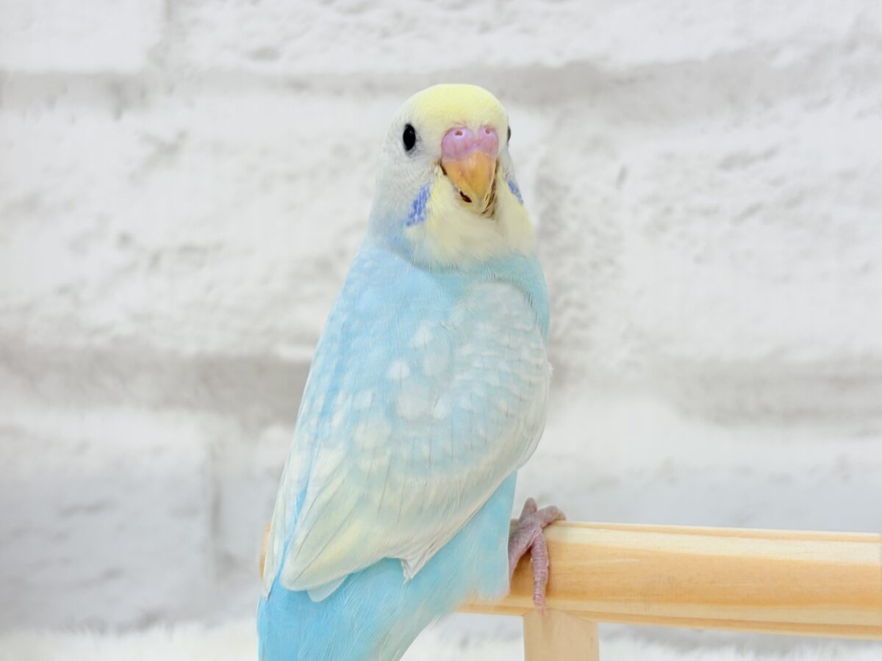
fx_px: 1325
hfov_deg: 36.8
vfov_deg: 28.0
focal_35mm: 52
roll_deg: +1.6
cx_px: 441
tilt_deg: -4.5
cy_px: 330
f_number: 1.6
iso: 32
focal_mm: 5.96
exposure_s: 1/50
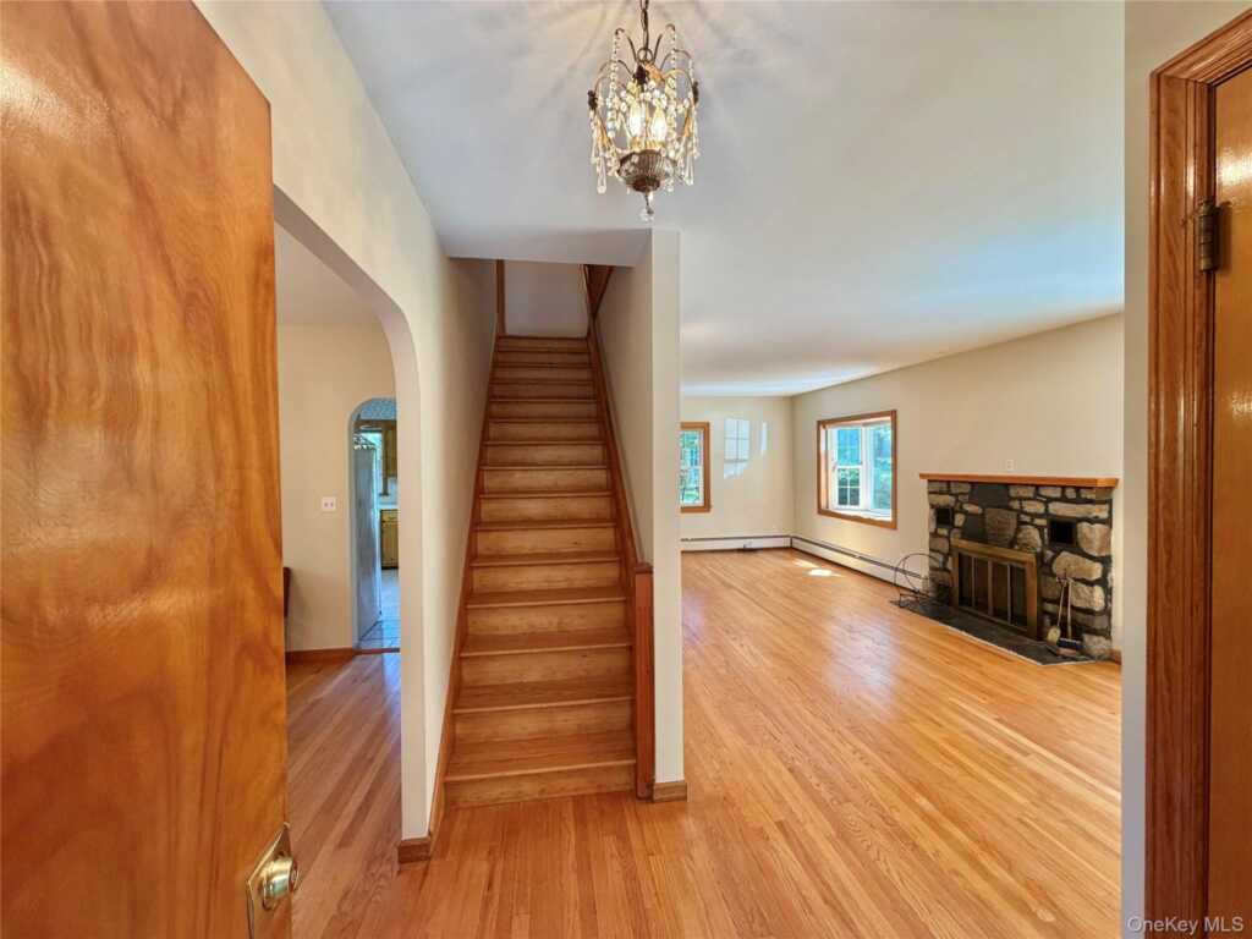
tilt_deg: -1.5
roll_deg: +0.5
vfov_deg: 85.7
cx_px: 626
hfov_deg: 102.1
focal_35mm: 14
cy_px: 470
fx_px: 506
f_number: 2.2
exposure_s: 1/120
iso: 250
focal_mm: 2.22
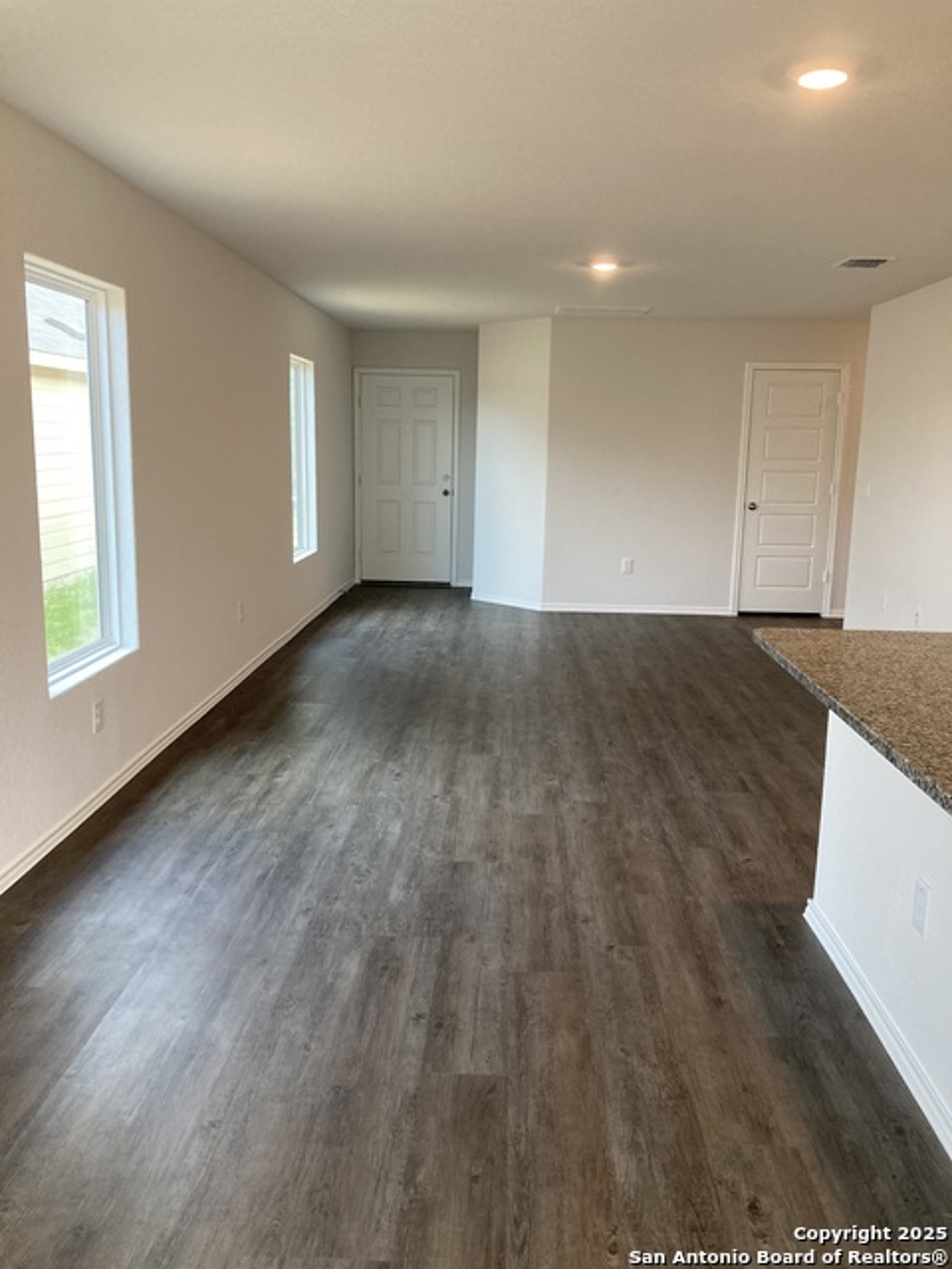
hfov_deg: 49.7
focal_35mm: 28
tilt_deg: -9.1
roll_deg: -1.4
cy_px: 634
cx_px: 476
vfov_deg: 63.4
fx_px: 1027
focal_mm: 3.99
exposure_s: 1/60
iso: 100
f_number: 1.8
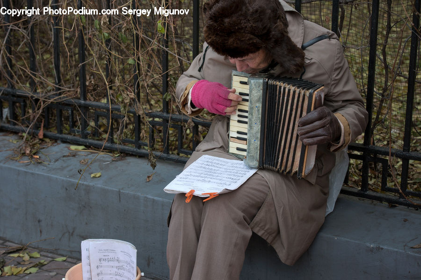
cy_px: 140
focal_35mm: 70
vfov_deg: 19.5
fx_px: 819
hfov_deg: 28.8
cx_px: 210
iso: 400
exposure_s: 1/100
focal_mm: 70
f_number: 5.6
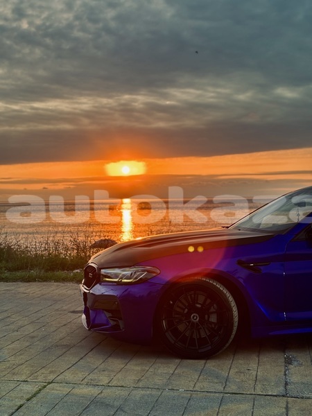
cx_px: 156
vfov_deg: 36.8
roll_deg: +0.5
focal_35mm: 52
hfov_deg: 28.0
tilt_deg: -0.7
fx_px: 625
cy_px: 208
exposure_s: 1/76
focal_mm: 5.96
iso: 50
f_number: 1.6
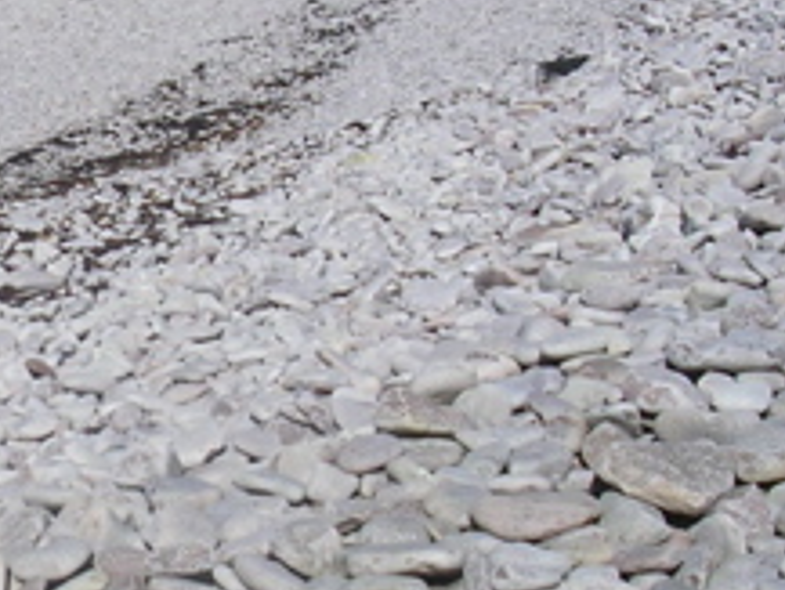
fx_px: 2541
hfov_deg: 17.1
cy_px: 366
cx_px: -25
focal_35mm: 112
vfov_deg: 13.2
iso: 50
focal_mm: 5.8
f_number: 5.6
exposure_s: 1/495
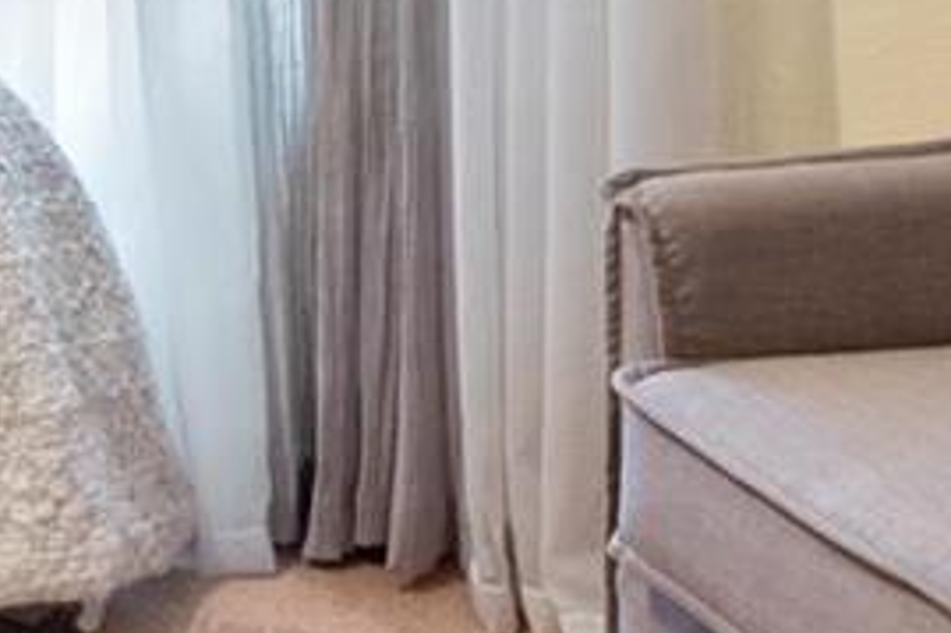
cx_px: -403
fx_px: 2825
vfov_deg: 11.8
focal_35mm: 107
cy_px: -516
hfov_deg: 17.5
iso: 400
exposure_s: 1/25
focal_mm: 9
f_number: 10
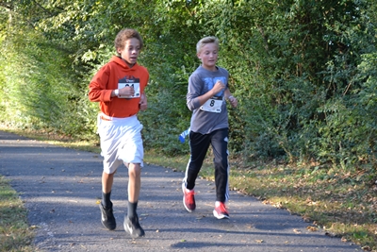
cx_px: 188
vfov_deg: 16.6
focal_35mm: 82
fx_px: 864
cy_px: 126
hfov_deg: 24.6
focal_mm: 55
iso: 400
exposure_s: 1/80
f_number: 5.6
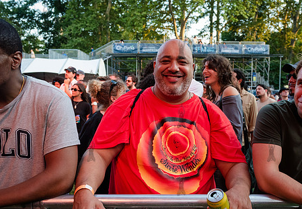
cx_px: 168
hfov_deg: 53.8
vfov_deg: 38.8
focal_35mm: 35
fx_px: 297
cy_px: 114
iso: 2000
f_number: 4.5
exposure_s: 1/320
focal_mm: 24
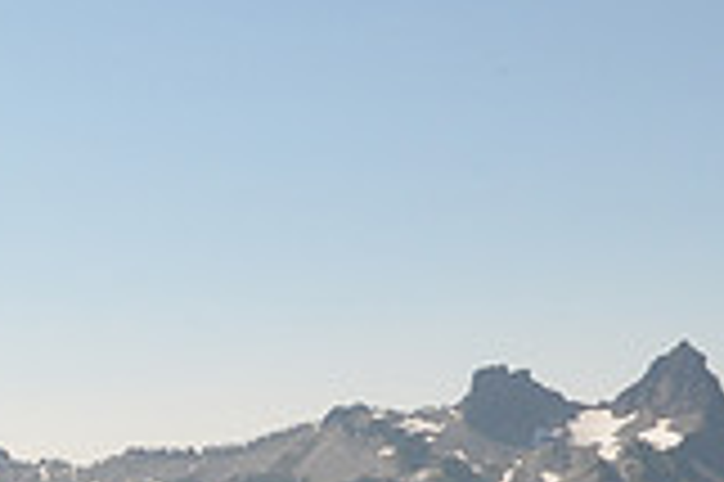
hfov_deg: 18.9
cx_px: 445
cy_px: 586
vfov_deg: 12.3
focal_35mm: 108
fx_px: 2170
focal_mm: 20
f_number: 5
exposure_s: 1/1250
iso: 400
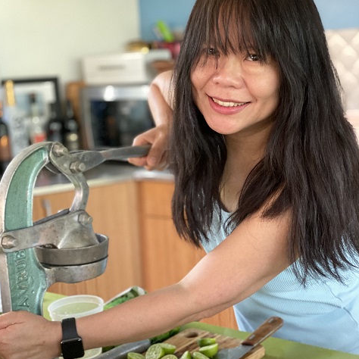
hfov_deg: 27.7
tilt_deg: -11.6
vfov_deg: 27.7
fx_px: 727
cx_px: 179
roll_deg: +2.5
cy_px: 212
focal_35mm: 62
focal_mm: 6
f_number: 2
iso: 400
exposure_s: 1/33
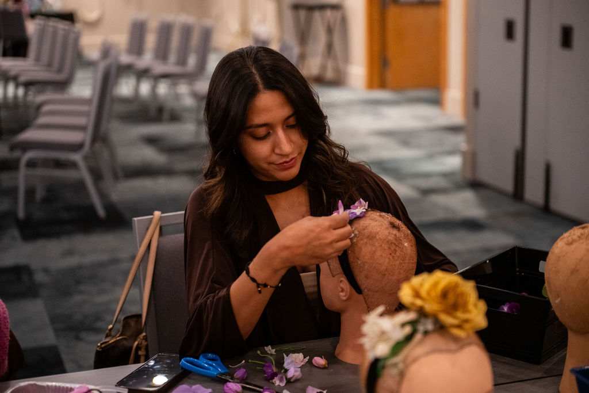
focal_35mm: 62
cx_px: 294
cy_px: 196
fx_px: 1014
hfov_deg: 32.4
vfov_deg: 21.9
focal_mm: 62
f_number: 2.8
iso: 1600
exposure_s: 1/100
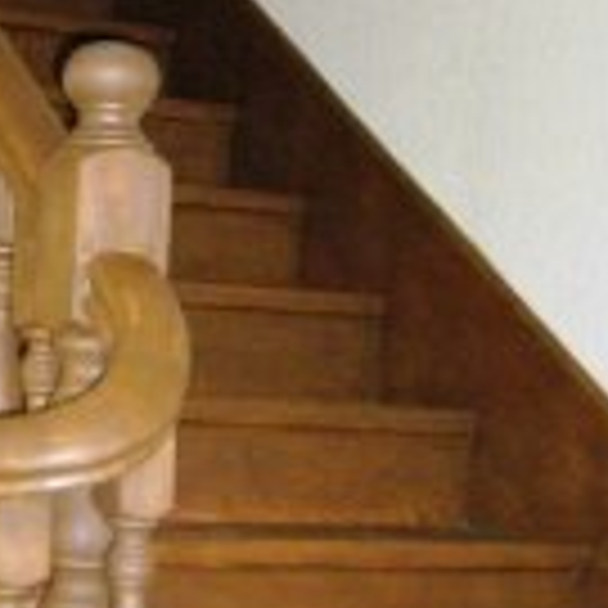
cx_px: 180
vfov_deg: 16.8
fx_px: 2047
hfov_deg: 16.8
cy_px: 459
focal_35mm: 103
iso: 400
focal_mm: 5.8
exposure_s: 1/60
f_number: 2.8
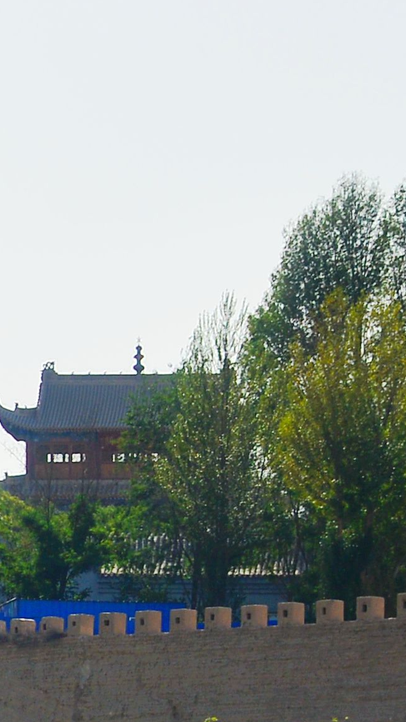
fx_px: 8877
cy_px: 693
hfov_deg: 2.6
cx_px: -562
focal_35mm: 464
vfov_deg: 4.6
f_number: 5.6
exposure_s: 1/500
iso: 100
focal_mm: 85
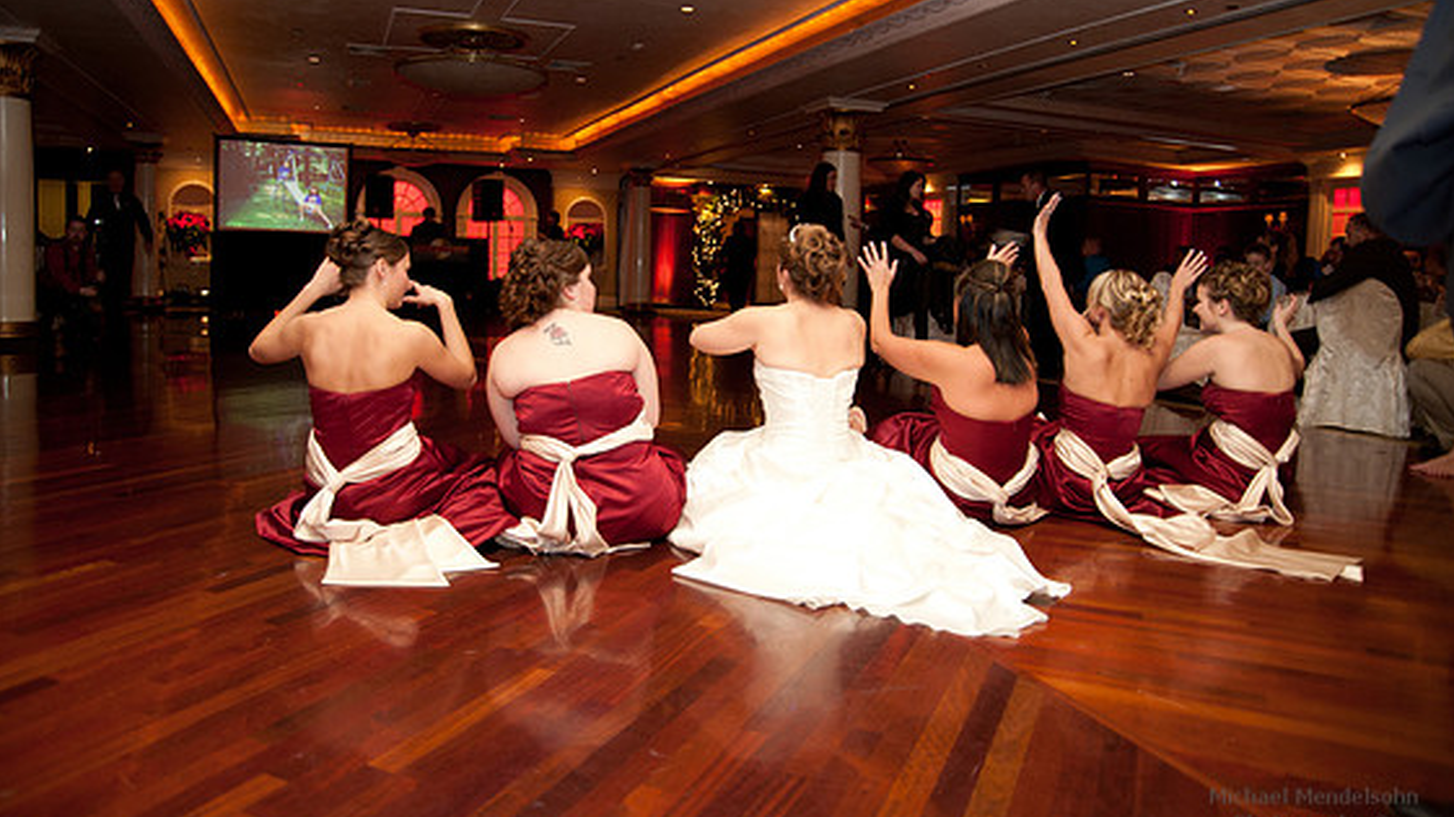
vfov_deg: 44.2
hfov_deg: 71.9
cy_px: 340
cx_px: 708
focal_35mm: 26
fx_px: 1002
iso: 1250
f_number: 3.5
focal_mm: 24
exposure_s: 1/60
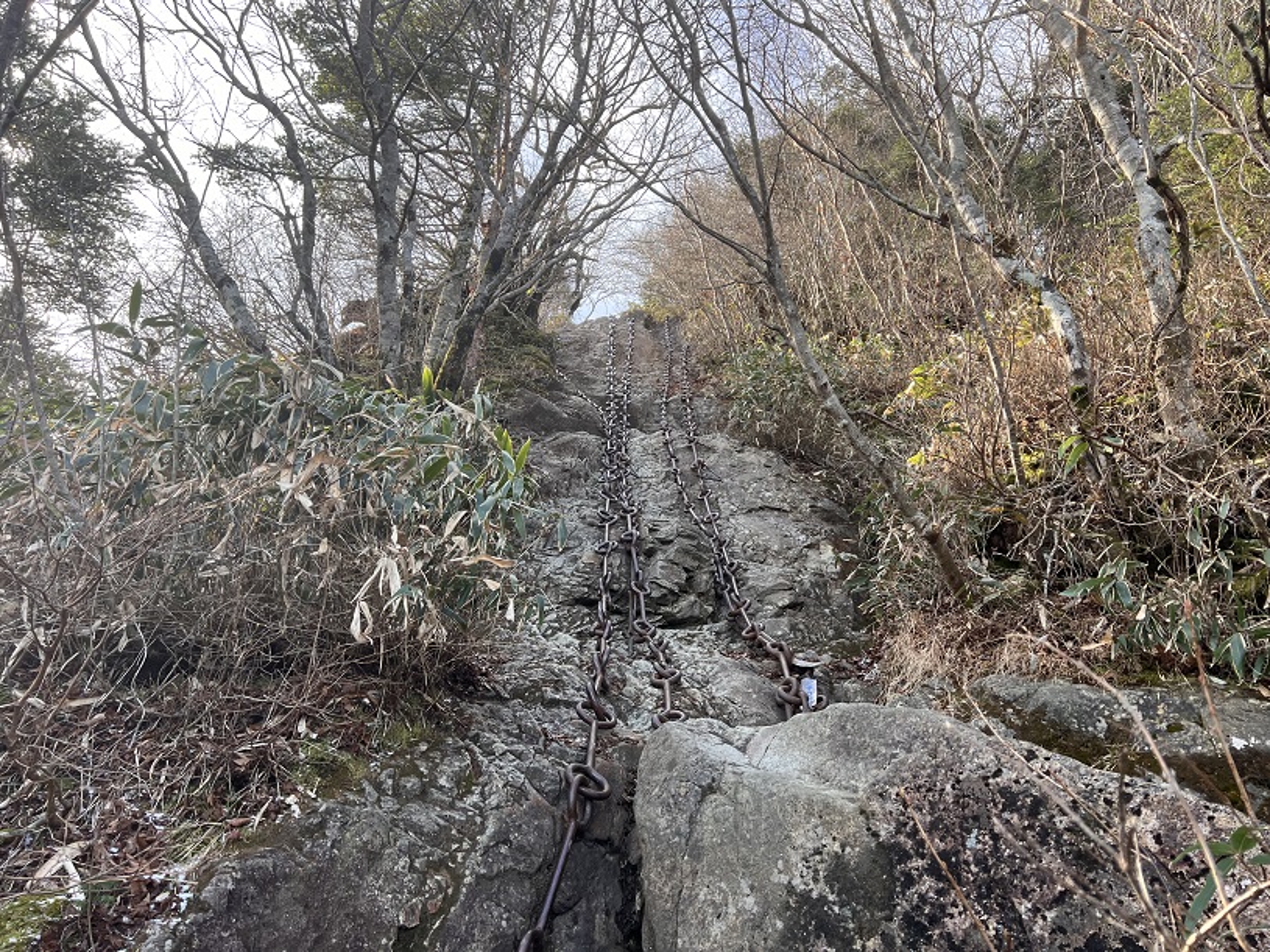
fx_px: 954
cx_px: 635
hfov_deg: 67.3
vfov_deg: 53.1
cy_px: 476
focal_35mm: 26
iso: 50
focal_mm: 5.7
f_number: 1.5
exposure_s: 1/411
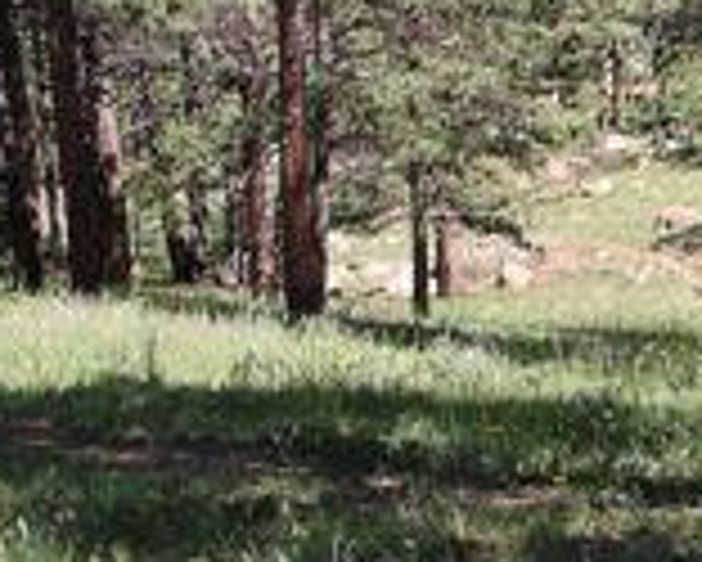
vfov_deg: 10.4
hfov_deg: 12.6
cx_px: 909
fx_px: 3077
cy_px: 207
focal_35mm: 148
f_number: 4
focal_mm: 7.8
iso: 64
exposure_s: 1/250
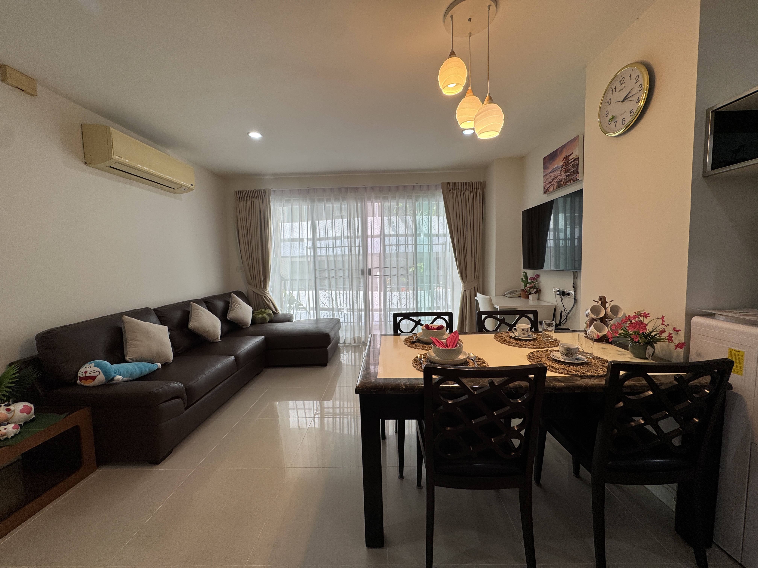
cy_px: 284
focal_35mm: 14
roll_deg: +1.9
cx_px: 379
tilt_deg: -4.1
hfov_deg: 102.1
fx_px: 307
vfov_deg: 85.7
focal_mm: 2.22
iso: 40
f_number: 2.2
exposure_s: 1/100
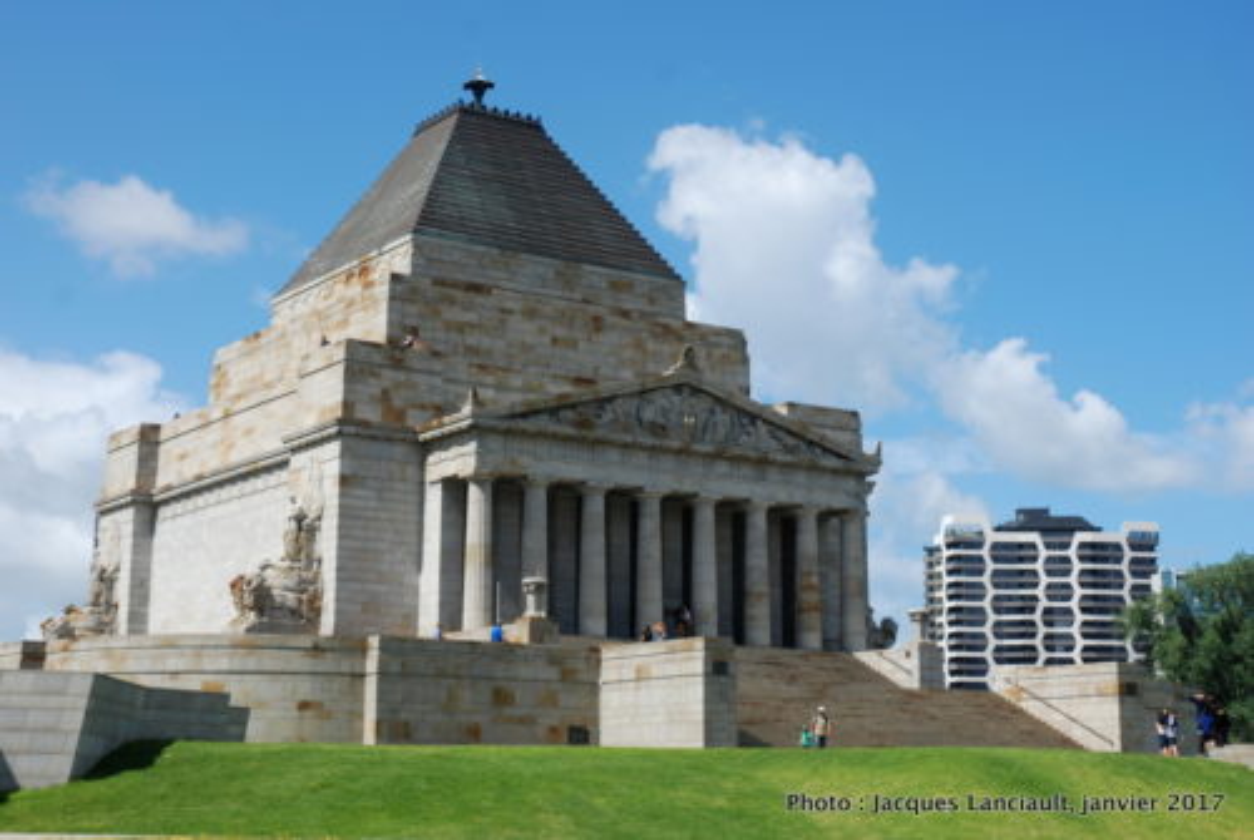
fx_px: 1988
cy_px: 420
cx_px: 627
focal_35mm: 57
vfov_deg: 23.9
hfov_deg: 35.0
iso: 100
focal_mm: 38
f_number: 8
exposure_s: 1/250
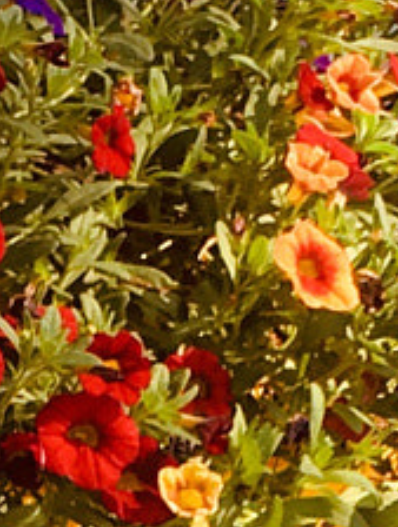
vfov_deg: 8.8
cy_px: 1174
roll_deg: -0.2
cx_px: -105
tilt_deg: -7.3
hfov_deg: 7.1
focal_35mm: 207
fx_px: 3161
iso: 25
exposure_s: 1/211
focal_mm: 4.15
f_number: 2.2
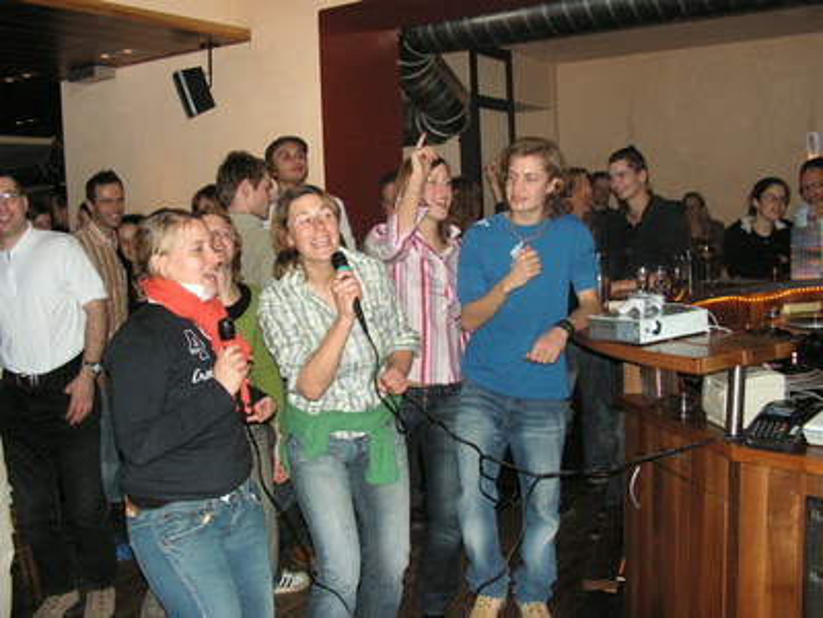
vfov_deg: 39.7
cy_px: 309
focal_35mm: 36
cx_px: 412
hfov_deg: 51.4
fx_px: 856
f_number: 3.2
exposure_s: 1/40
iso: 160
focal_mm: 6
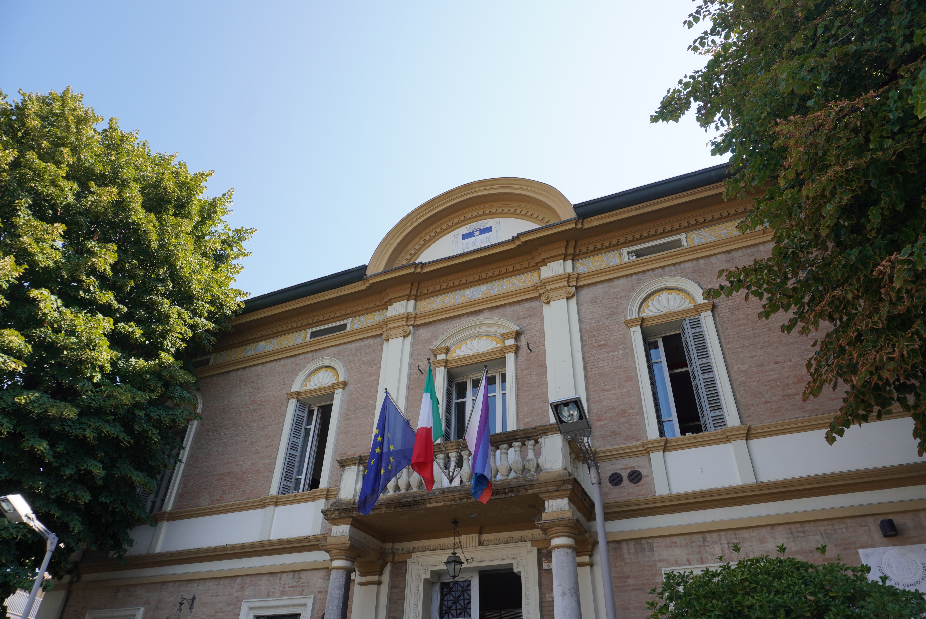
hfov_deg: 73.7
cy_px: 310
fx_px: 618
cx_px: 463
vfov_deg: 53.2
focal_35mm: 24
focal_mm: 16
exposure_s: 1/160
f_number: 6.3
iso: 100
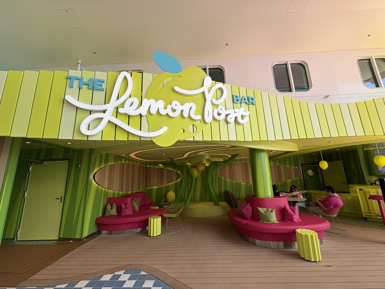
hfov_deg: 102.1
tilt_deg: +12.3
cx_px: 192
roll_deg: +2.7
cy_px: 144
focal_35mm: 14
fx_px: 156
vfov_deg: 85.7
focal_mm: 2.22
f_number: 2.2
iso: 40
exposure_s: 1/438
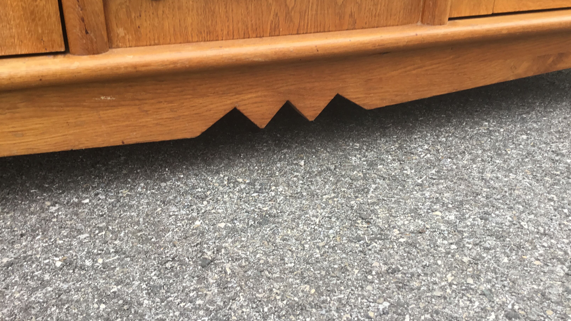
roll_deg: -2.7
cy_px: 130
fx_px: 515
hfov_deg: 58.0
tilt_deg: -22.1
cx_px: 286
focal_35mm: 34
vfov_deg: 34.6
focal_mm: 3.3
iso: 32
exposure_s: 1/50
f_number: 2.4
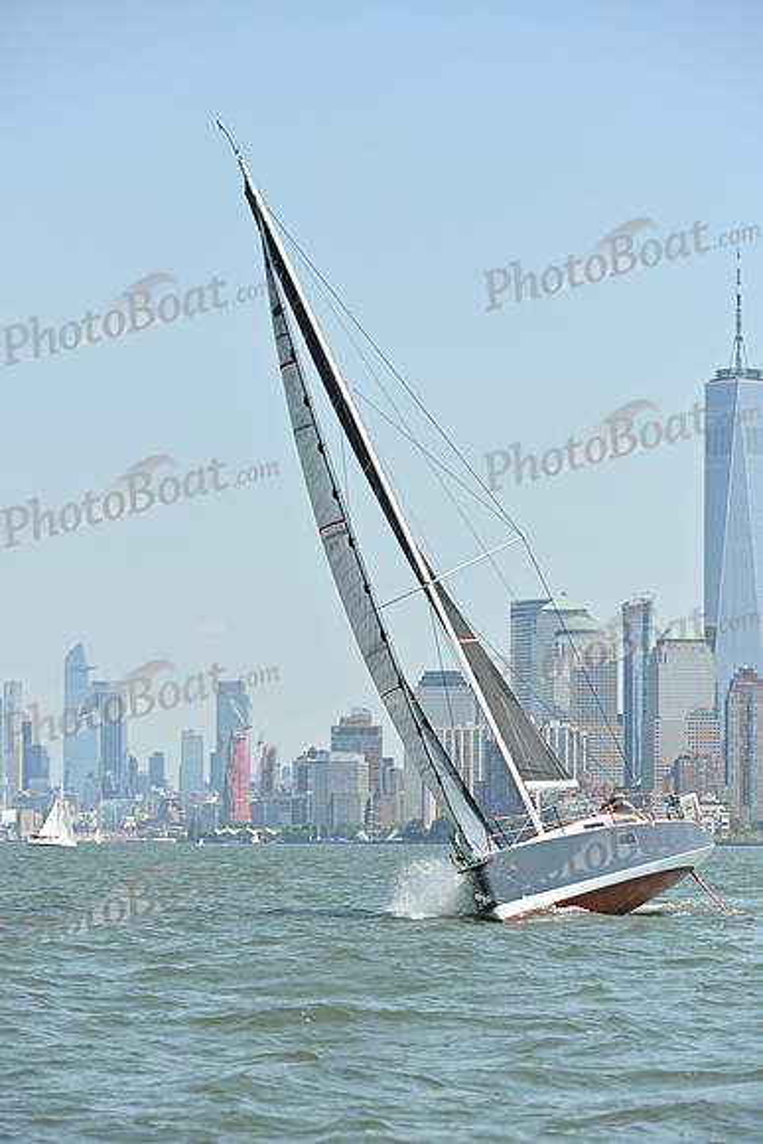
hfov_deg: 10.2
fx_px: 4289
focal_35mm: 135
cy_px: 572
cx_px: 382
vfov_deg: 15.2
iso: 320
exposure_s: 1/2000
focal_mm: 135
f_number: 5.6
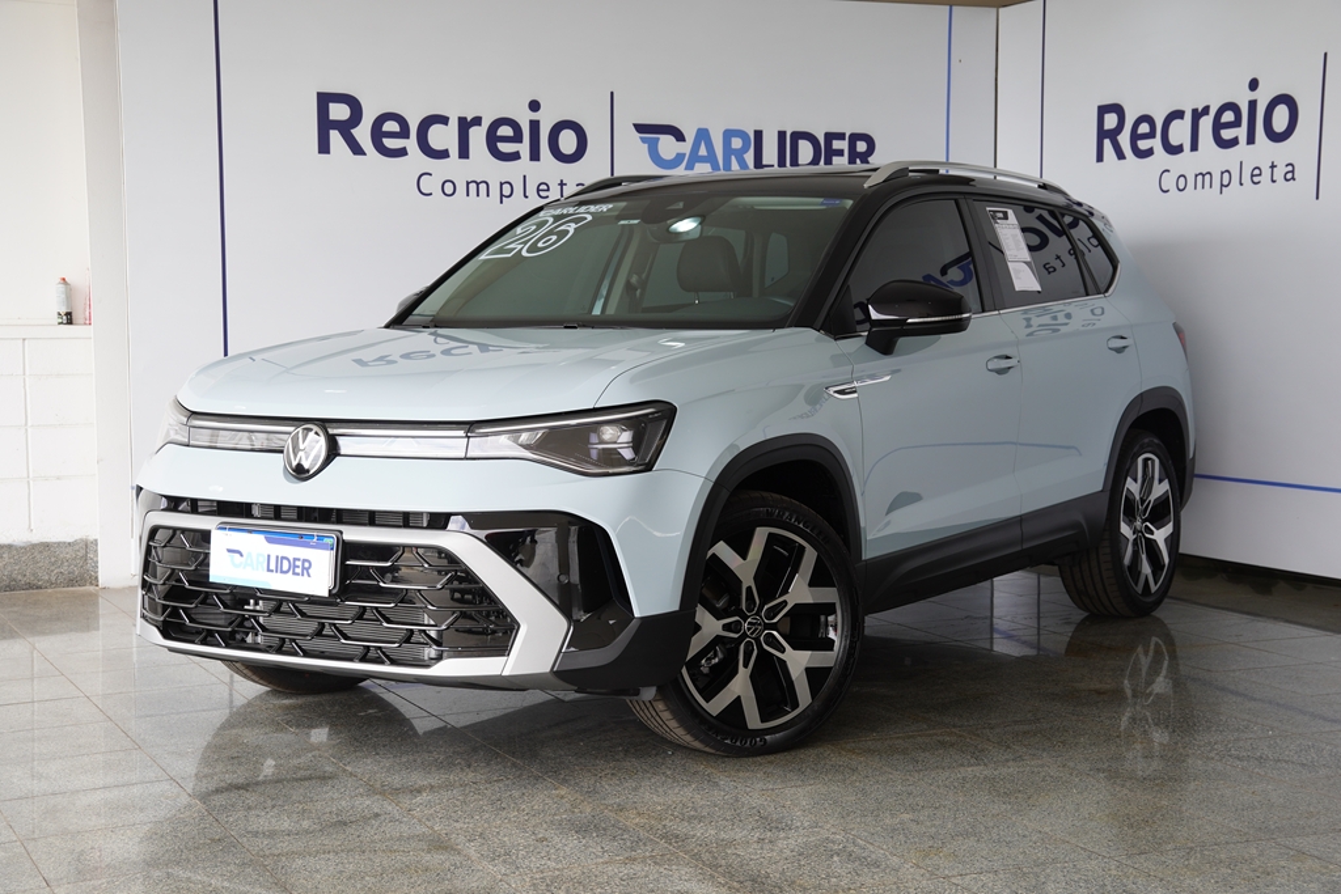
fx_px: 2068
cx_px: 670
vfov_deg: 24.4
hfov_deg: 35.9
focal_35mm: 56
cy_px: 447
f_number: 5
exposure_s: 1/80
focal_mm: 37
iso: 100
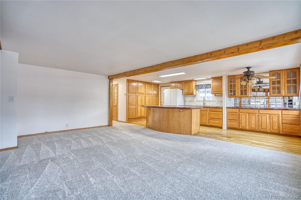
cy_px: 100
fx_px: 134
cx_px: 150
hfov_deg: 96.7
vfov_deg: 73.7
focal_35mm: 16
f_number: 4
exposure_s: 1/50
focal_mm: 16
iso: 500
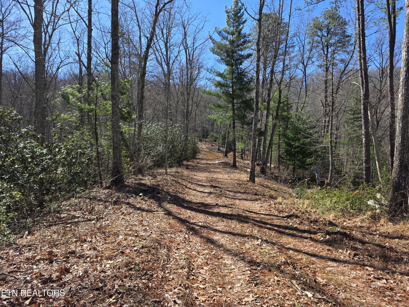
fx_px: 272
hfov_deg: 73.9
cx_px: 204
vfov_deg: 58.9
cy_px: 154
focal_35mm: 23
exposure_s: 1/2470
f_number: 1.7
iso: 80
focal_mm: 6.3
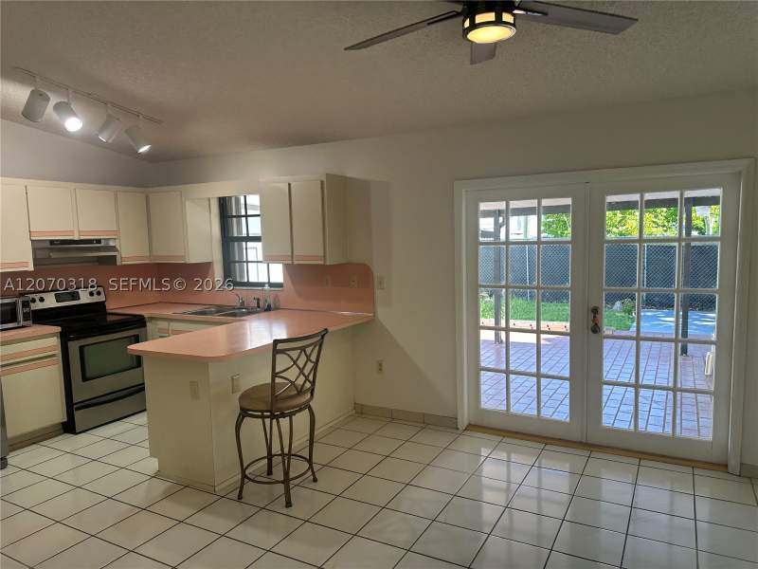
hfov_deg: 71.6
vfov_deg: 56.8
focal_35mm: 24
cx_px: 379
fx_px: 526
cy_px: 284
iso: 64
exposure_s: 1/126
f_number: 1.78
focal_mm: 6.86
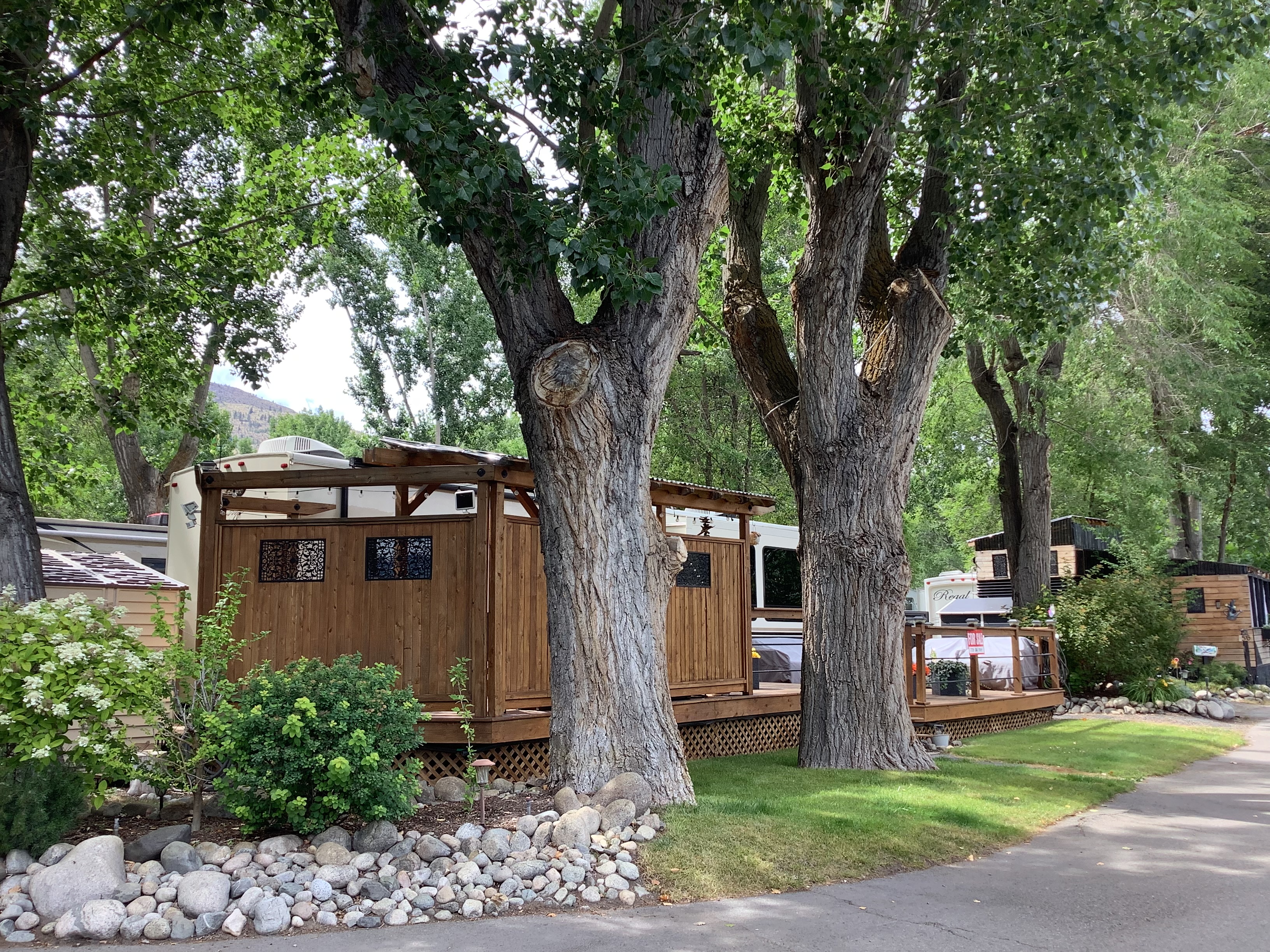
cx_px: 635
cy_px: 476
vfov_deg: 45.4
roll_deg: +1.4
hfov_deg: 58.4
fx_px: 1137
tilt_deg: +7.4
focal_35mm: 31
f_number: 2.4
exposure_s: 1/148
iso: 25
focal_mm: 3.3
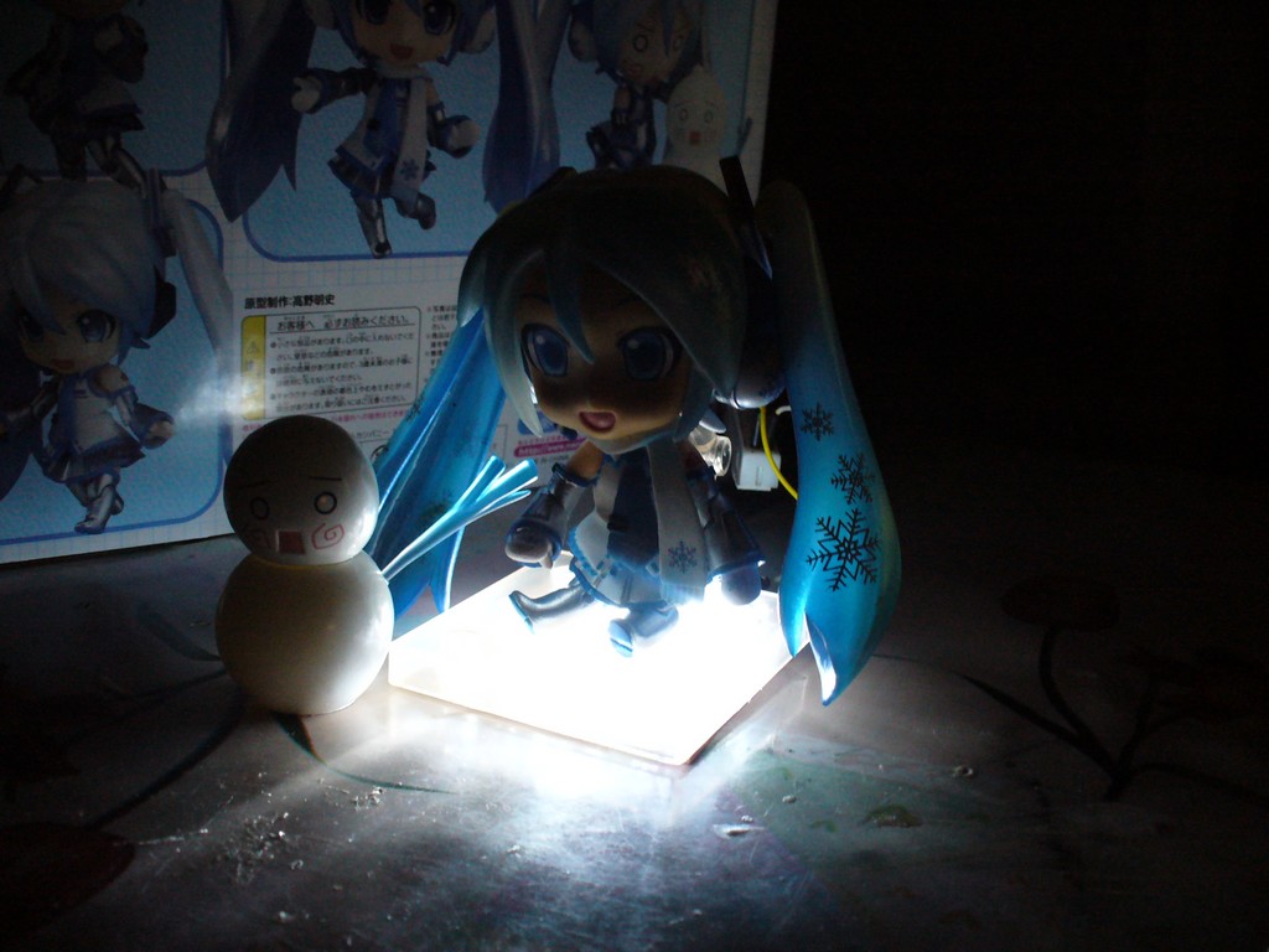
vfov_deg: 38.7
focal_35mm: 37
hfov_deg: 50.1
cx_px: 634
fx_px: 1356
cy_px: 476
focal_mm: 6.1
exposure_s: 1/8
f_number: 2.8
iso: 200
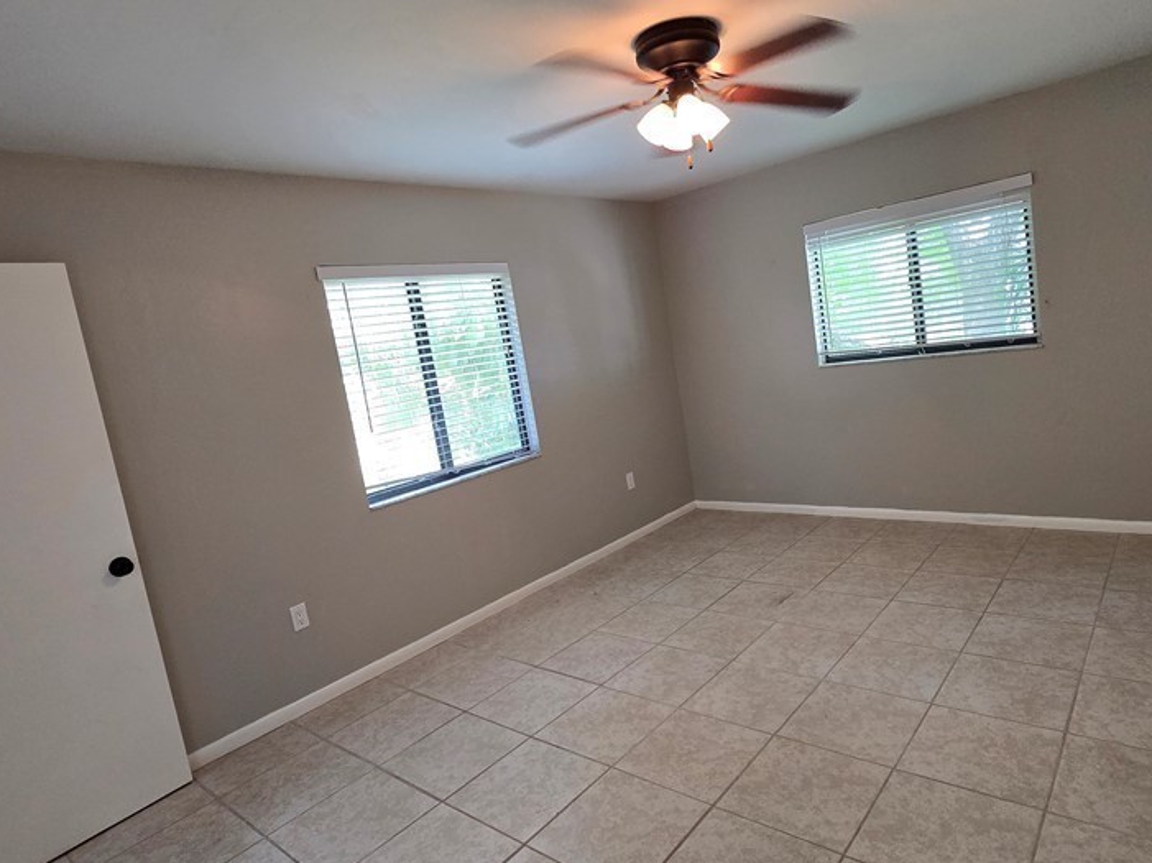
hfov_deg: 84.5
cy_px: 421
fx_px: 632
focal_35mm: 19
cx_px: 624
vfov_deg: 68.6
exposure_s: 1/60
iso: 160
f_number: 2.2
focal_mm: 2.2
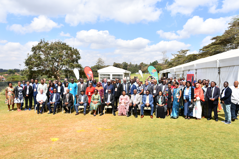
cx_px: 120
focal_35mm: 27
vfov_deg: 47.9
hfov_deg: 67.4
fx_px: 179
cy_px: 80
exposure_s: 1/200
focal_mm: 18
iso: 100
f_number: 7.1
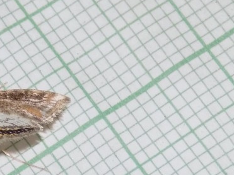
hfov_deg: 5.6
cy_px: 135
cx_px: 21
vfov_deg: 4.2
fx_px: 2392
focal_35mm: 354
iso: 200
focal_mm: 27.3
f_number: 5.2
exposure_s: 1/30
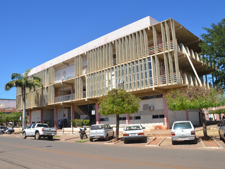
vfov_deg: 46.8
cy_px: 86
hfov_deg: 60.0
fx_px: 195
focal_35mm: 30
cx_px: 114
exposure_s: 1/320
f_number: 9
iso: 100
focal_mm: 18
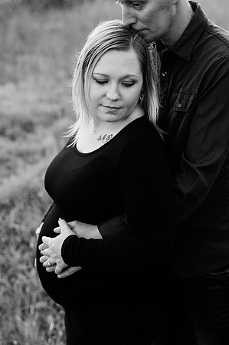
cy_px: 172
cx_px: 114
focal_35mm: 58
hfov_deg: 23.3
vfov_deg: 34.5
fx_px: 555
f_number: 3.2
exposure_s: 1/200
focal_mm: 58
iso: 400
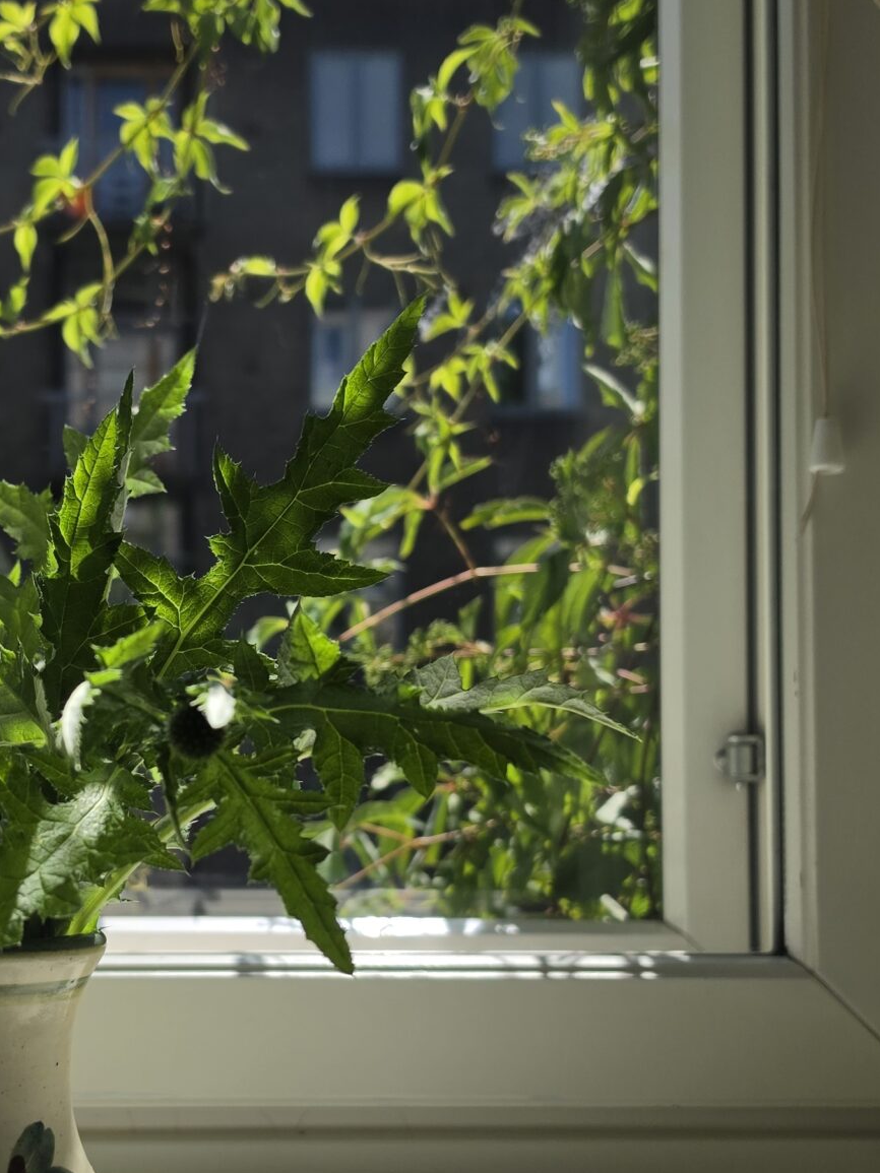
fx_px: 1729
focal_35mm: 51
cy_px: 697
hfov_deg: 27.8
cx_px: 144
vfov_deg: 37.4
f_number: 1.4
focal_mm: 6.5
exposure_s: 1/6571
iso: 64
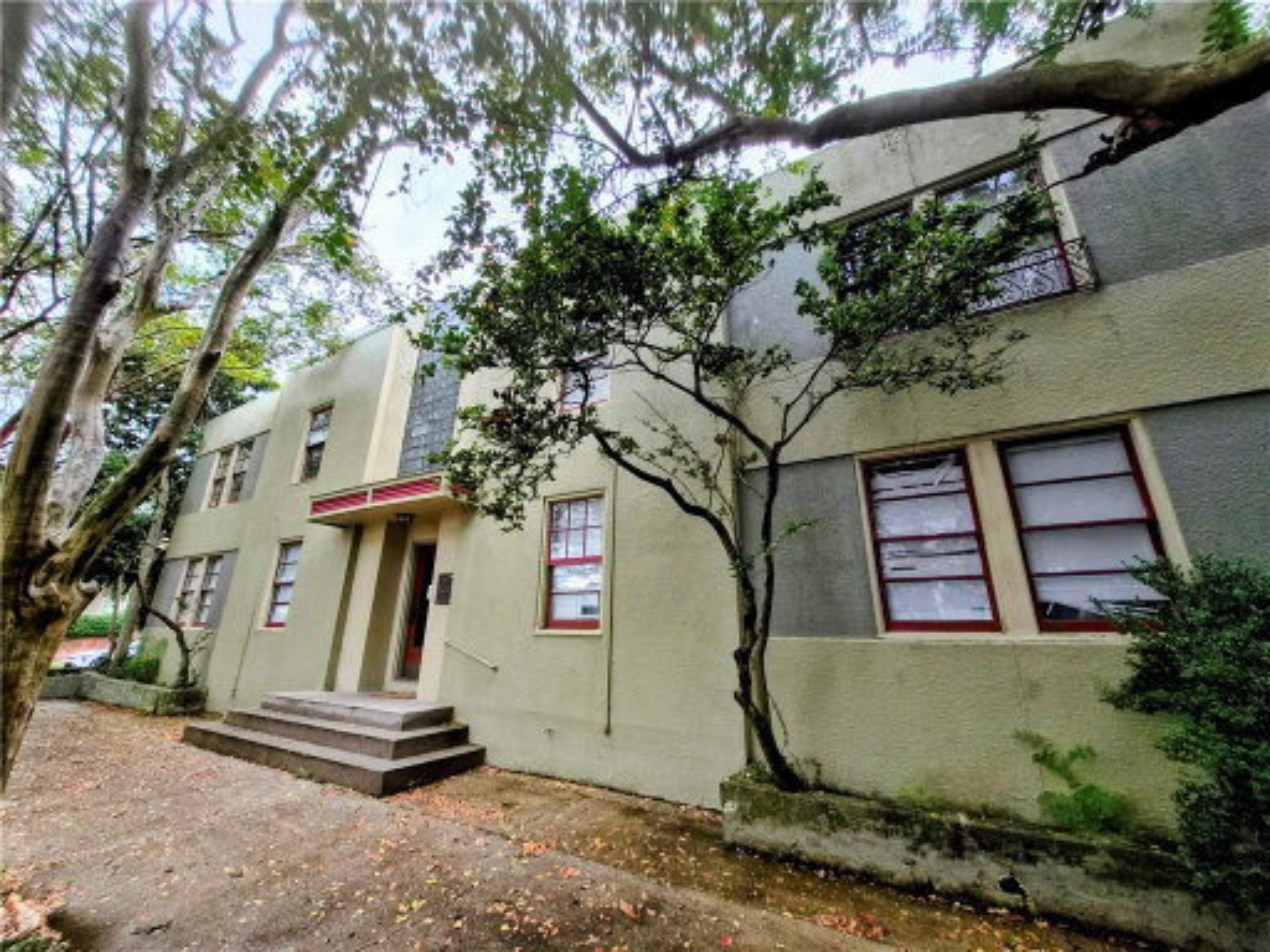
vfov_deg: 89.9
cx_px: 635
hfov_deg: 106.2
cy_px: 476
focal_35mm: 13
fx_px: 477
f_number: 2.2
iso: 25
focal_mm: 1.7
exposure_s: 1/380
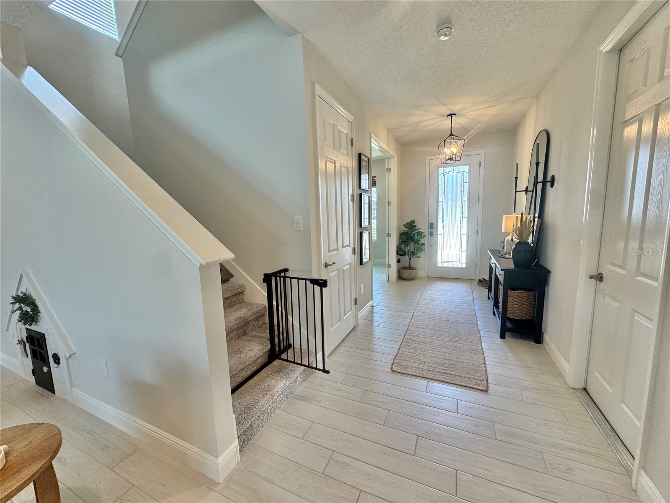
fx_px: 271
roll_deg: +2.0
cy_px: 252
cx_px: 335
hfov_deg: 102.1
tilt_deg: -8.1
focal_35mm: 14
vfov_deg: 85.7
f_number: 2.2
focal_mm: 2.22
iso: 160
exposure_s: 1/120
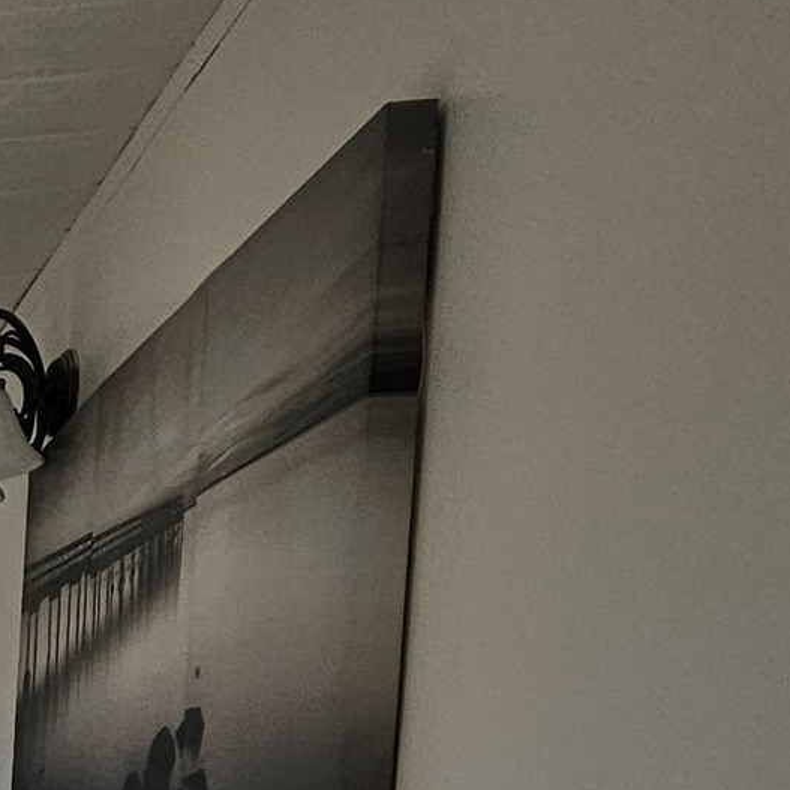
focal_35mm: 67
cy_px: 1106
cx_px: -699
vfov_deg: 22.2
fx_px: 1730
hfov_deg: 18.7
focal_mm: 2.2
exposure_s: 1/1668
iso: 50
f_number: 2.2
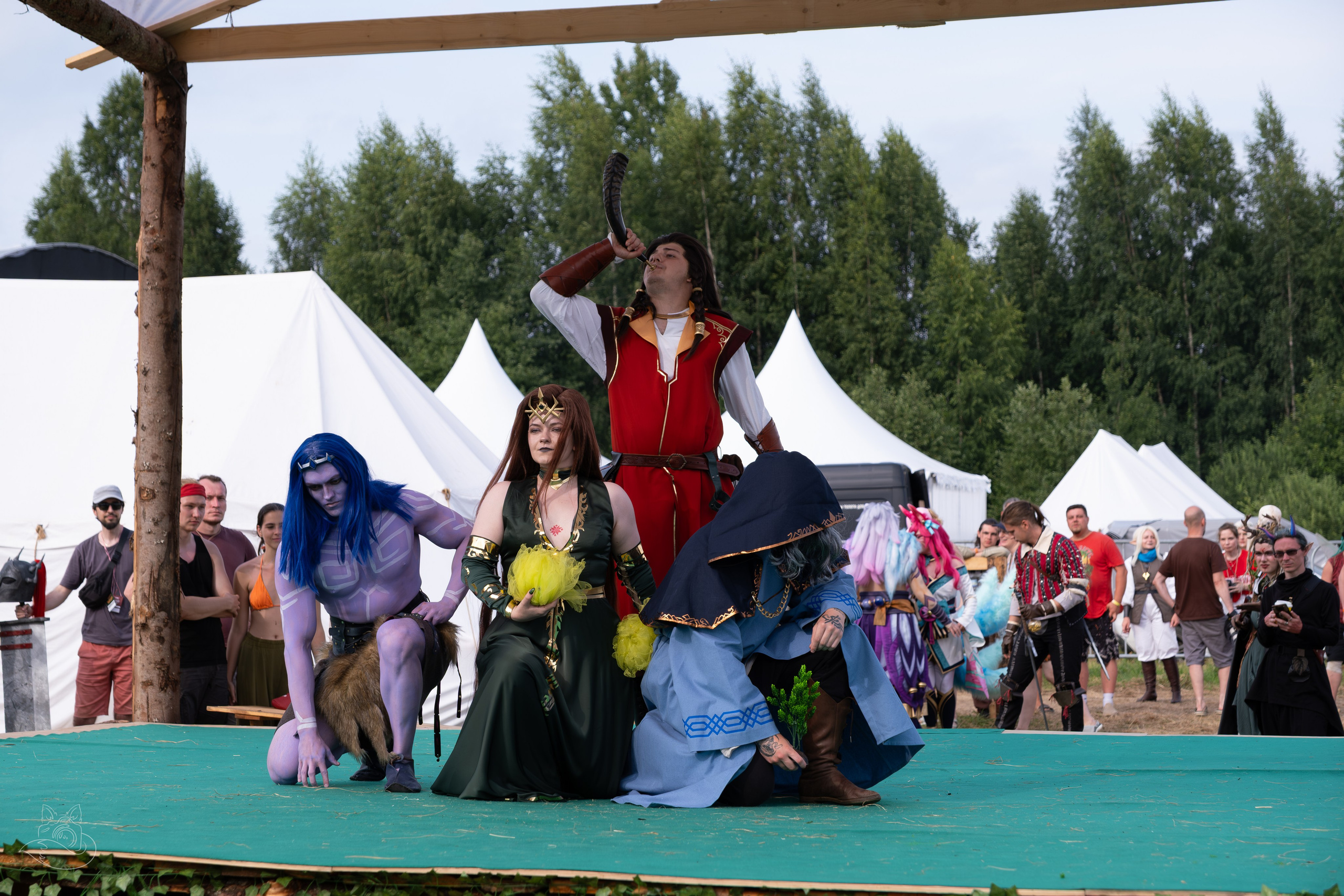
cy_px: 448
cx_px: 672
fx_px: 2539
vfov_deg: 20.0
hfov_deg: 29.7
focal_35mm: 68
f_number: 4
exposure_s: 1/640
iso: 200
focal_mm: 45.5
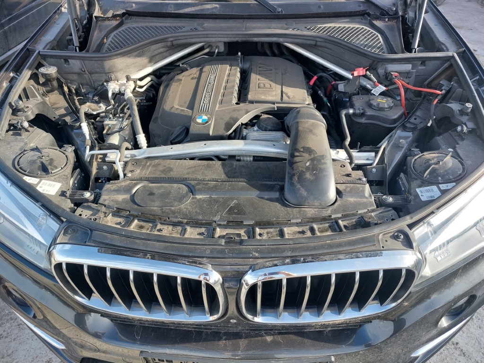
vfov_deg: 56.8
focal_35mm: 24
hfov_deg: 71.6
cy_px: 182
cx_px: 242
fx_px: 336
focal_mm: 5.23
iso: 25
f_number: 1.8
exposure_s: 1/135
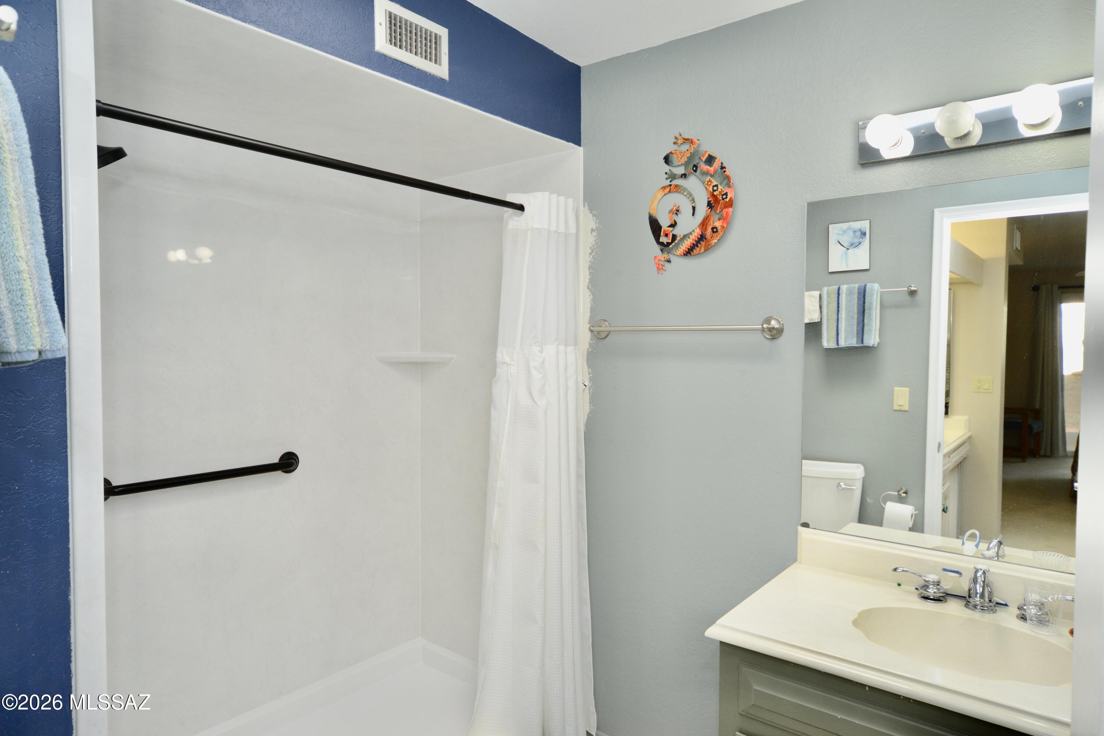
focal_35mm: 23
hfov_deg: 76.1
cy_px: 368
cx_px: 552
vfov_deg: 55.1
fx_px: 705
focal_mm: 23
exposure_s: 1/100
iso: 800
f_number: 7.1
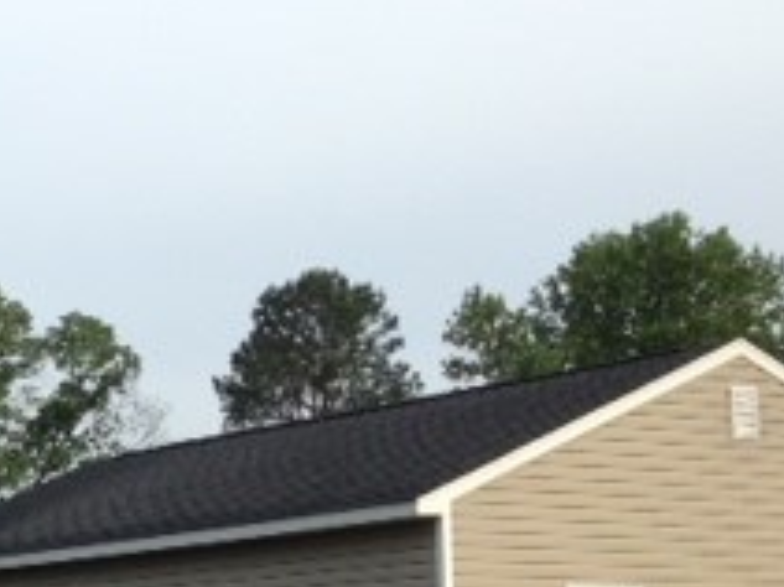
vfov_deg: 14.6
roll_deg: -1.9
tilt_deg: +4.5
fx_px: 2264
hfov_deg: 18.7
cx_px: -130
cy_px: 546
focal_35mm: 100
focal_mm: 4.12
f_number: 2.4
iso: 50
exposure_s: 1/653
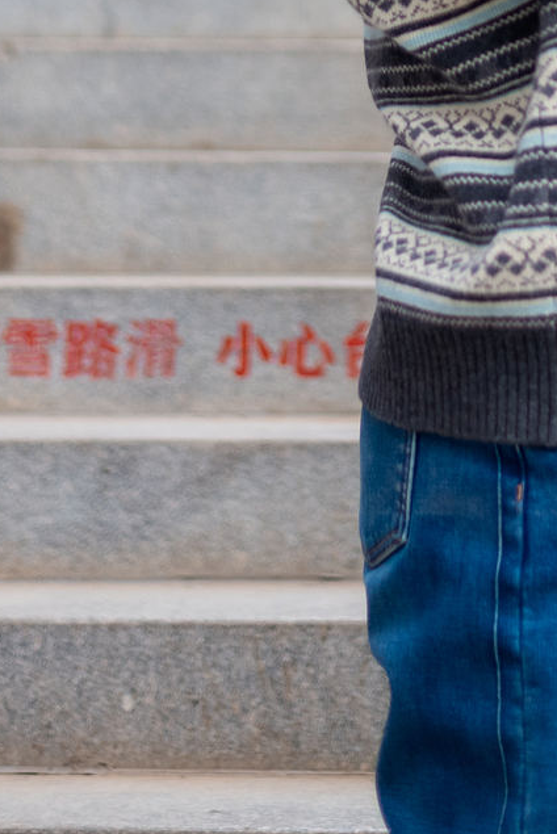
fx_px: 3500
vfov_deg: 12.9
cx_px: 528
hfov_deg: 9.1
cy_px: -375
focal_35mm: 151
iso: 160
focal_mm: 50
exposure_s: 1/1000
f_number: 1.8
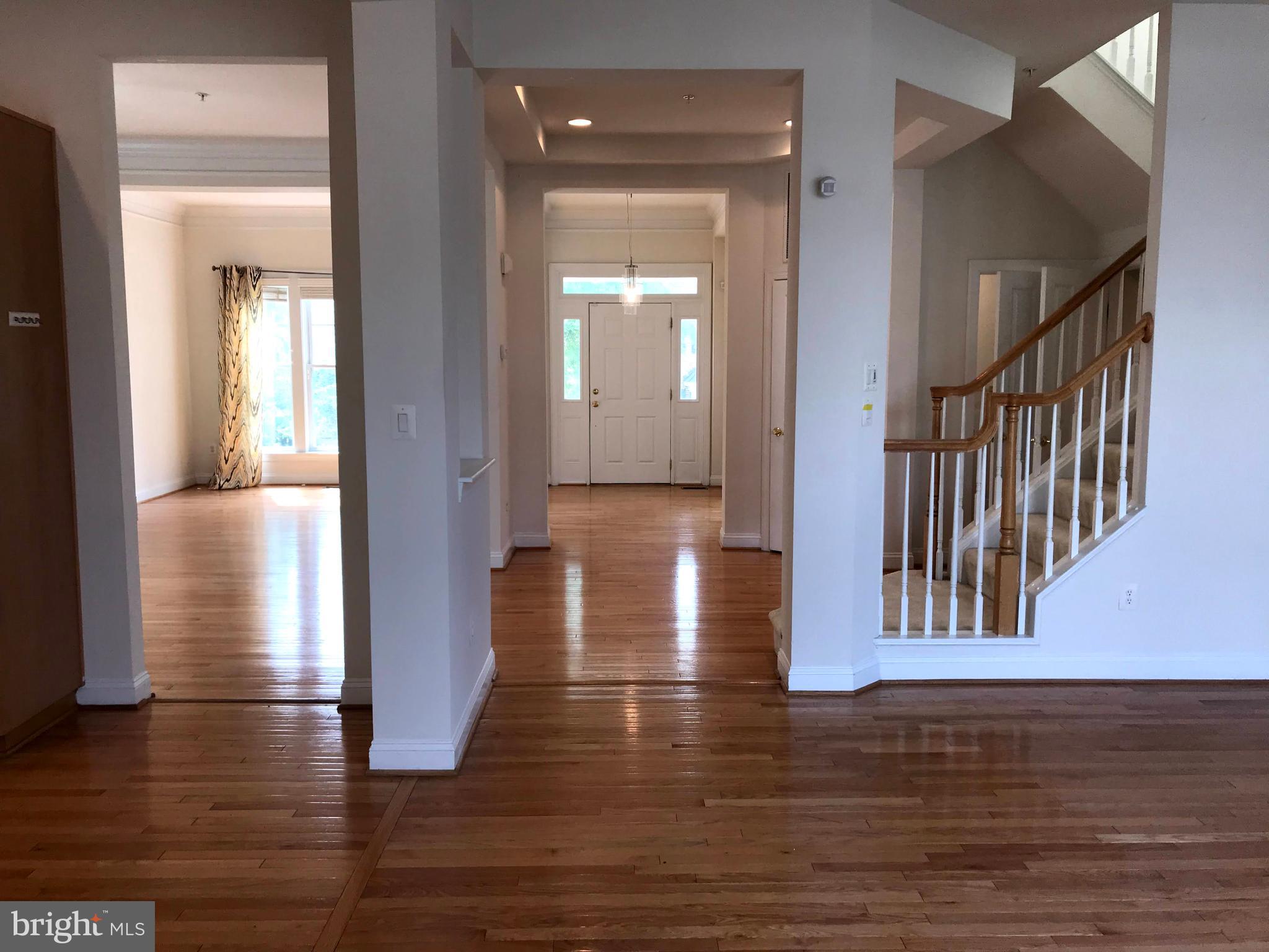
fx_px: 1026
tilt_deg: -7.4
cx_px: 634
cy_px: 476
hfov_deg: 63.4
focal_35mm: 28
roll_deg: +0.0
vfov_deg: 49.7
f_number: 1.8
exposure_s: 1/96
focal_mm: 3.99
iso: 20
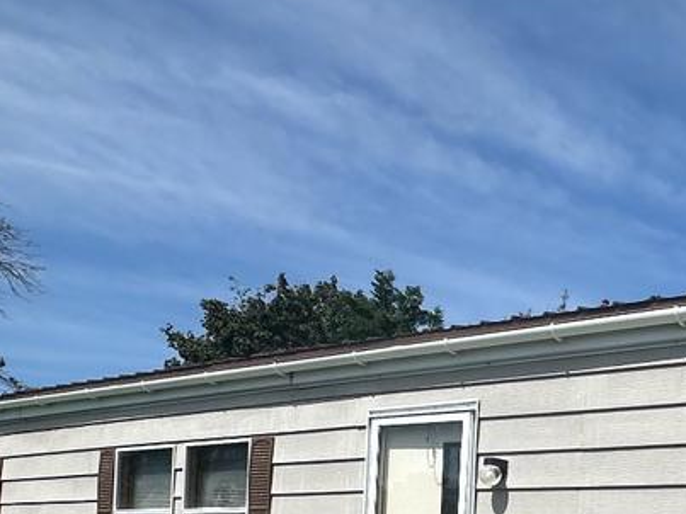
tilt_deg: +0.2
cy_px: 604
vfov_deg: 26.2
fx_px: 991
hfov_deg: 35.0
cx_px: 667
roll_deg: -3.0
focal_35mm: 50
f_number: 2.2
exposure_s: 1/3731
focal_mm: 2.22
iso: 50
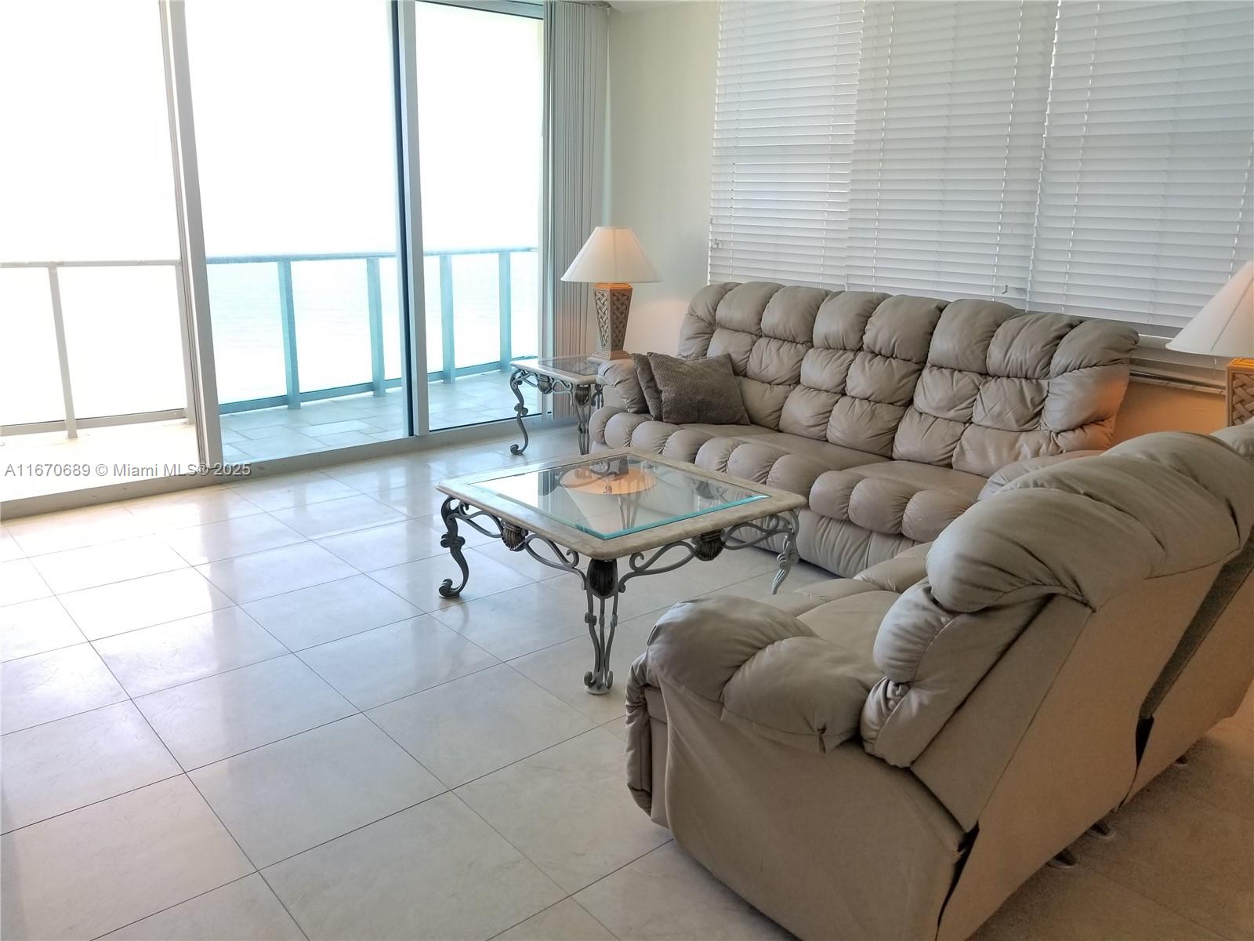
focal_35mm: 26
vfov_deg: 53.1
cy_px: 470
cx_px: 627
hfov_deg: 67.3
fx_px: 942
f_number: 1.7
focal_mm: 4.25
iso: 64
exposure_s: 1/120
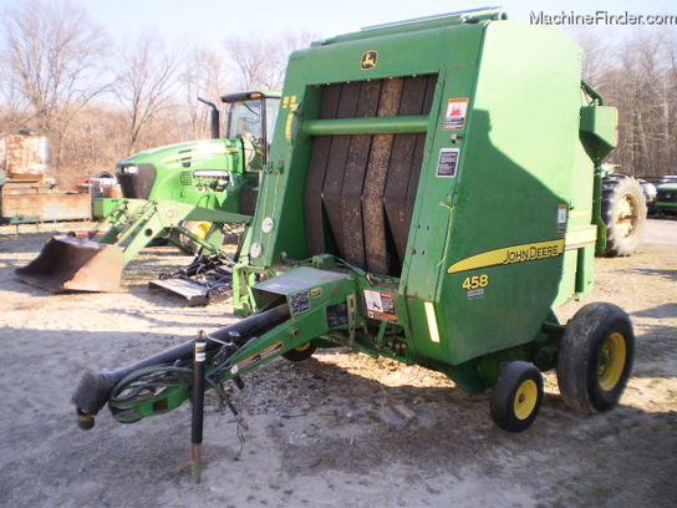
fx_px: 704
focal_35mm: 36
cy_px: 254
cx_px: 338
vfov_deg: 39.7
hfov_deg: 51.4
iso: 64
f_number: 3.1
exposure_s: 1/250
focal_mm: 6.3
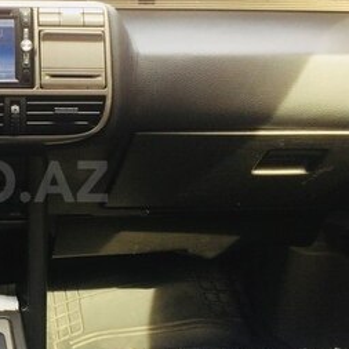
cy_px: 181
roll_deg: -1.9
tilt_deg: -23.6
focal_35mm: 67
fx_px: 764
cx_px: -33
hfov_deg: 24.1
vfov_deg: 25.7
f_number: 2.2
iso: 50
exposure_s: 1/100
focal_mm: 4.15
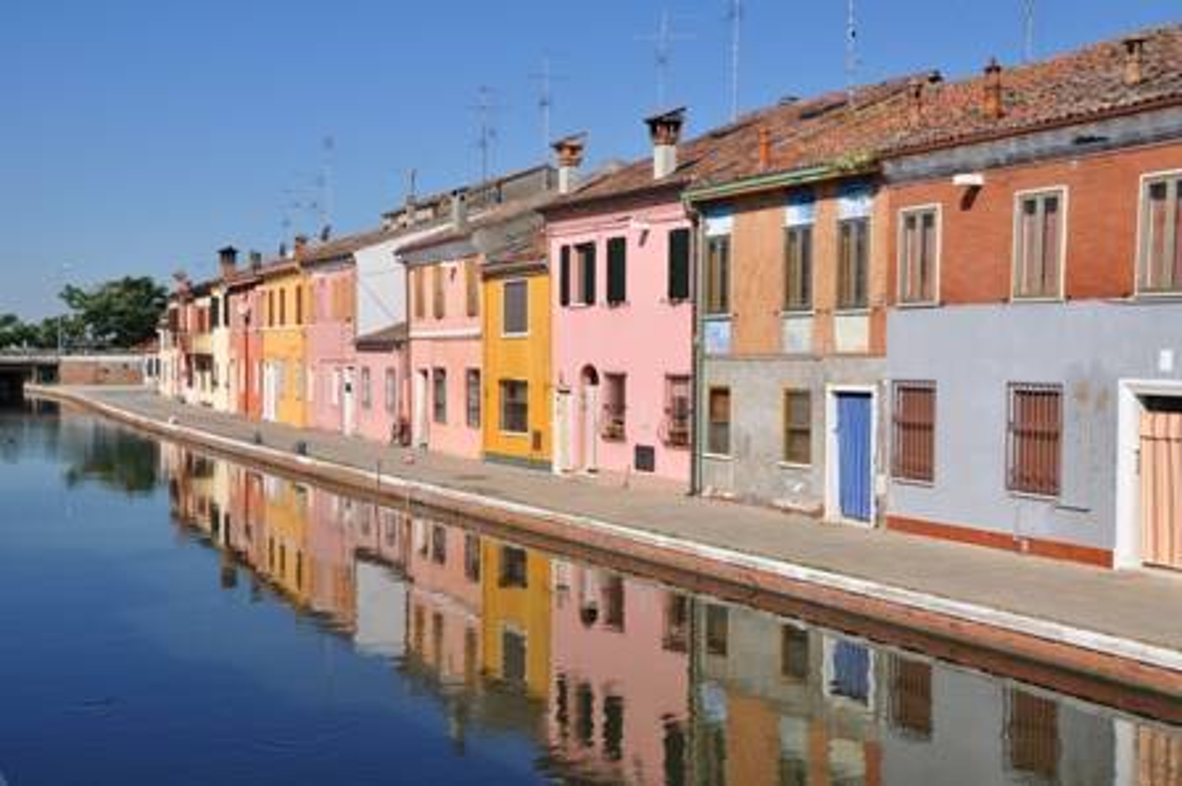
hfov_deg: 42.4
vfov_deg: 28.9
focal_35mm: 46
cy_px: 393
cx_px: 591
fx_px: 1526
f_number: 13
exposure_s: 1/320
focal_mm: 31
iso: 200
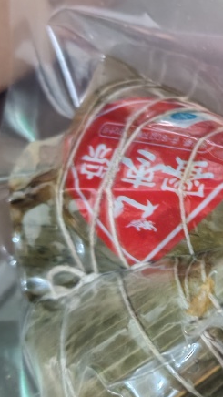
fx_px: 757
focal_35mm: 72
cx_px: 312
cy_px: 205
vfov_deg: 29.4
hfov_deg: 15.7
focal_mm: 5.52
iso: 1000
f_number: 1.95
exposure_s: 1/20
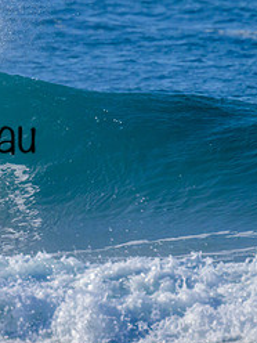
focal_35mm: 1853
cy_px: 121
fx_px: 18343
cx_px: -111
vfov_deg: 1.1
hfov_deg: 0.8
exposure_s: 1/2000
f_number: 11
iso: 720
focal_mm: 800
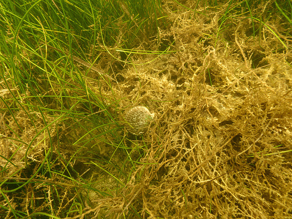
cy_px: 110
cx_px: 146
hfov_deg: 69.4
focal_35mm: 25
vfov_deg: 54.9
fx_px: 211
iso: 100
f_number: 2.8
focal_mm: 4.5
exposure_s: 1/200
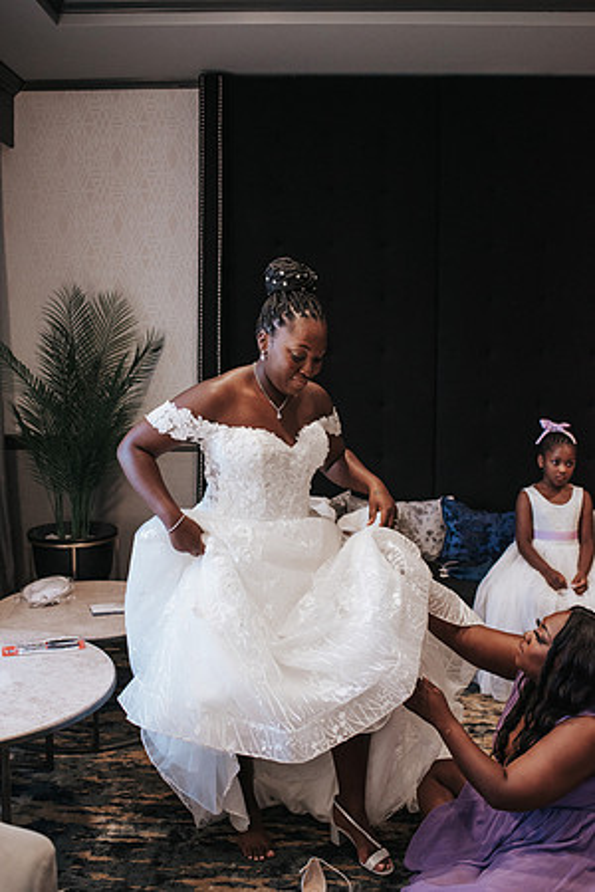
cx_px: 298
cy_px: 446
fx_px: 868
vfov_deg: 54.4
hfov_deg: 37.9
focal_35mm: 35
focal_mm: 35
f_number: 3.2
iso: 1000
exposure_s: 1/800
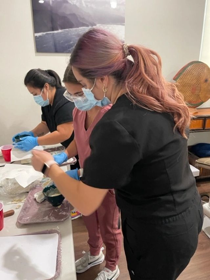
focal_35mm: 26
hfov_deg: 53.1
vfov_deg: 67.3
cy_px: 140
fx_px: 210
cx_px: 105
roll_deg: -0.4
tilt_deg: -21.2
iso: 400
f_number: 1.6
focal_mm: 5.1
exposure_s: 1/40
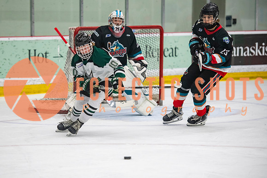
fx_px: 1178
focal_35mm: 159
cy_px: 98
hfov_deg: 12.9
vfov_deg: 8.7
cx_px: 110
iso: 2000
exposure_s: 1/640
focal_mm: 135
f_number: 3.2
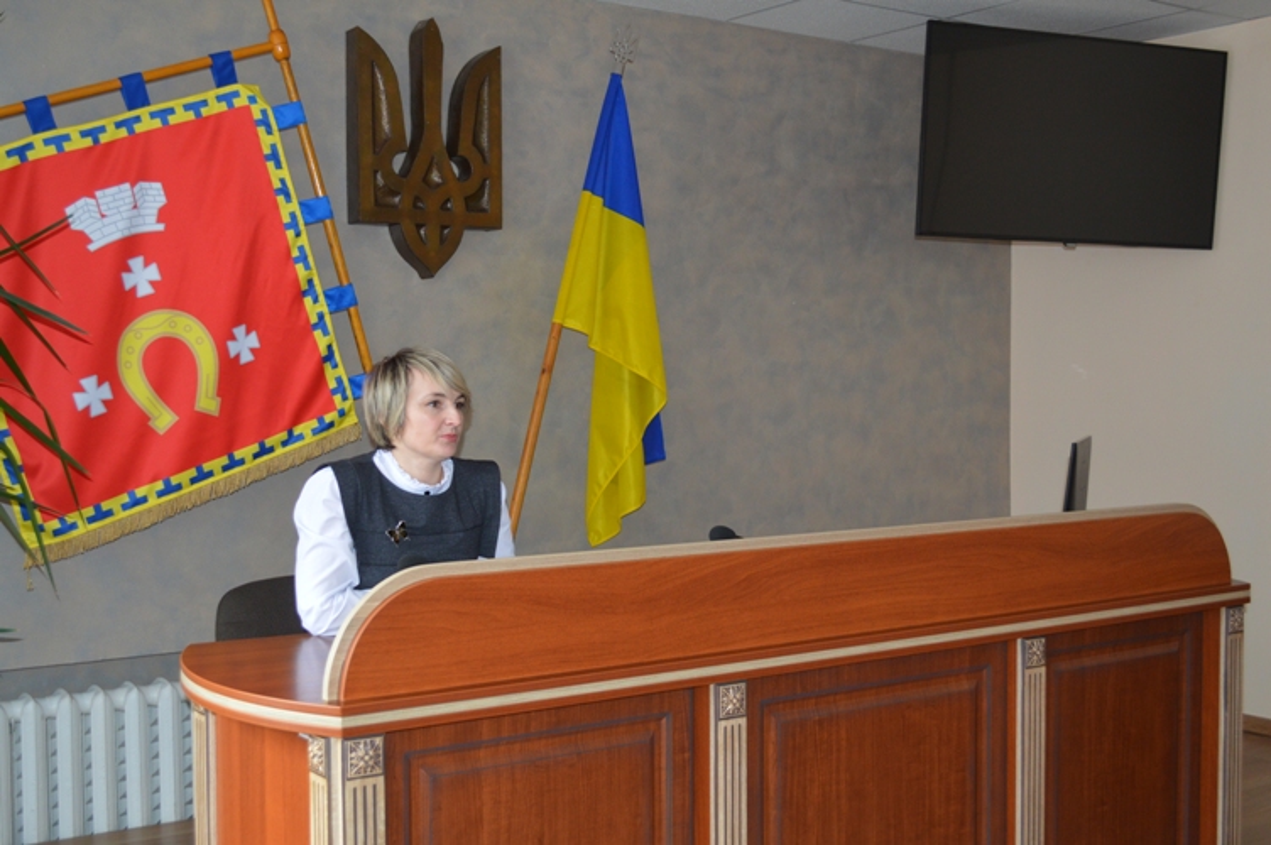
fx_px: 1534
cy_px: 422
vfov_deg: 30.8
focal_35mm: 44
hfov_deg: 45.0
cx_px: 636
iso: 640
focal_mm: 29
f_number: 4.5
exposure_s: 1/60
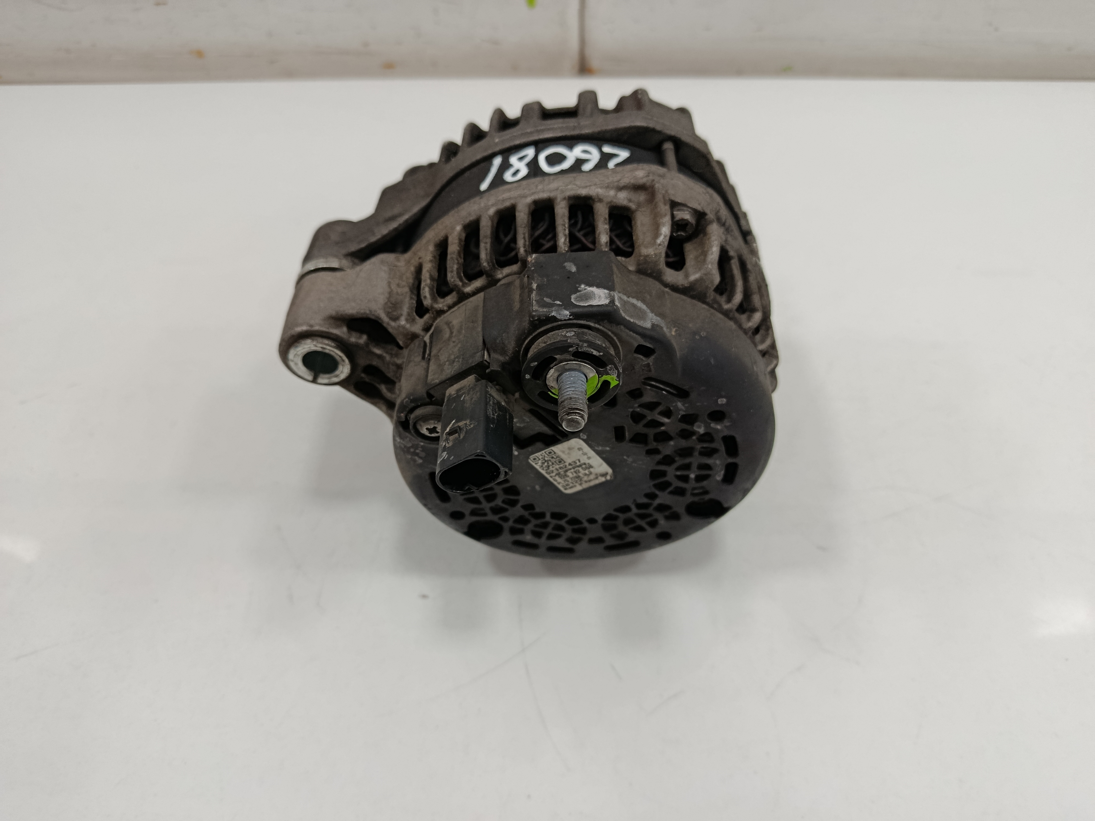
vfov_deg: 56.8
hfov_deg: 71.6
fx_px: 759
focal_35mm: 24
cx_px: 548
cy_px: 410
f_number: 1.7
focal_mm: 5.24
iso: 909
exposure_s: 1/100
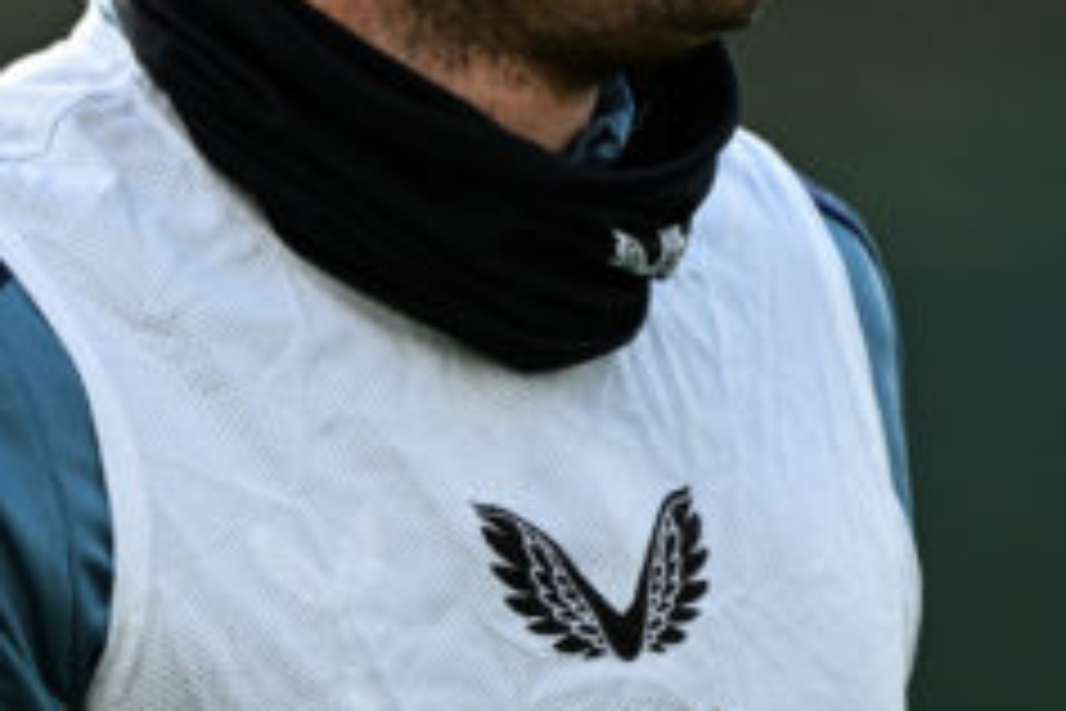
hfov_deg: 1.2
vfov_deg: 0.8
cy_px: -374
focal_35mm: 1774
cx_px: 783
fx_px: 52526
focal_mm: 560
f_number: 4
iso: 1000
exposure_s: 1/2000
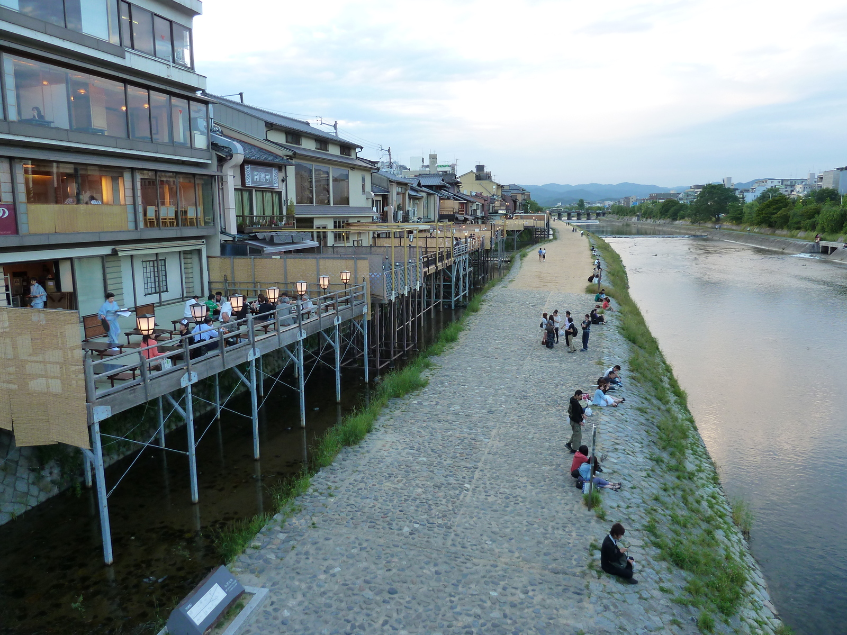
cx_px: 424
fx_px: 612
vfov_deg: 54.9
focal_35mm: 25
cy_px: 318
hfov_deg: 69.4
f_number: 3.3
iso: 125
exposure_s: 1/40
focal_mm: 4.1
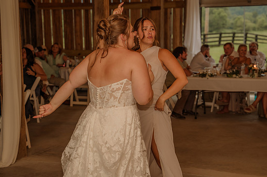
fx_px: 578
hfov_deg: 26.0
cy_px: 83
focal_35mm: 78
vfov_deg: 17.4
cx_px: 141
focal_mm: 70
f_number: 4
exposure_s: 1/200
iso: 320
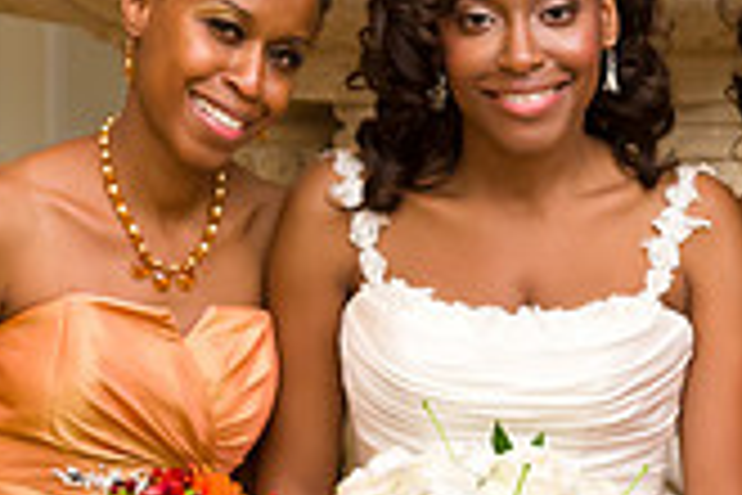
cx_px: 513
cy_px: 180
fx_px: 3627
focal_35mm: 176
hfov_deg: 11.7
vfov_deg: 7.8
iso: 1600
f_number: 4
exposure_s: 1/50
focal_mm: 50
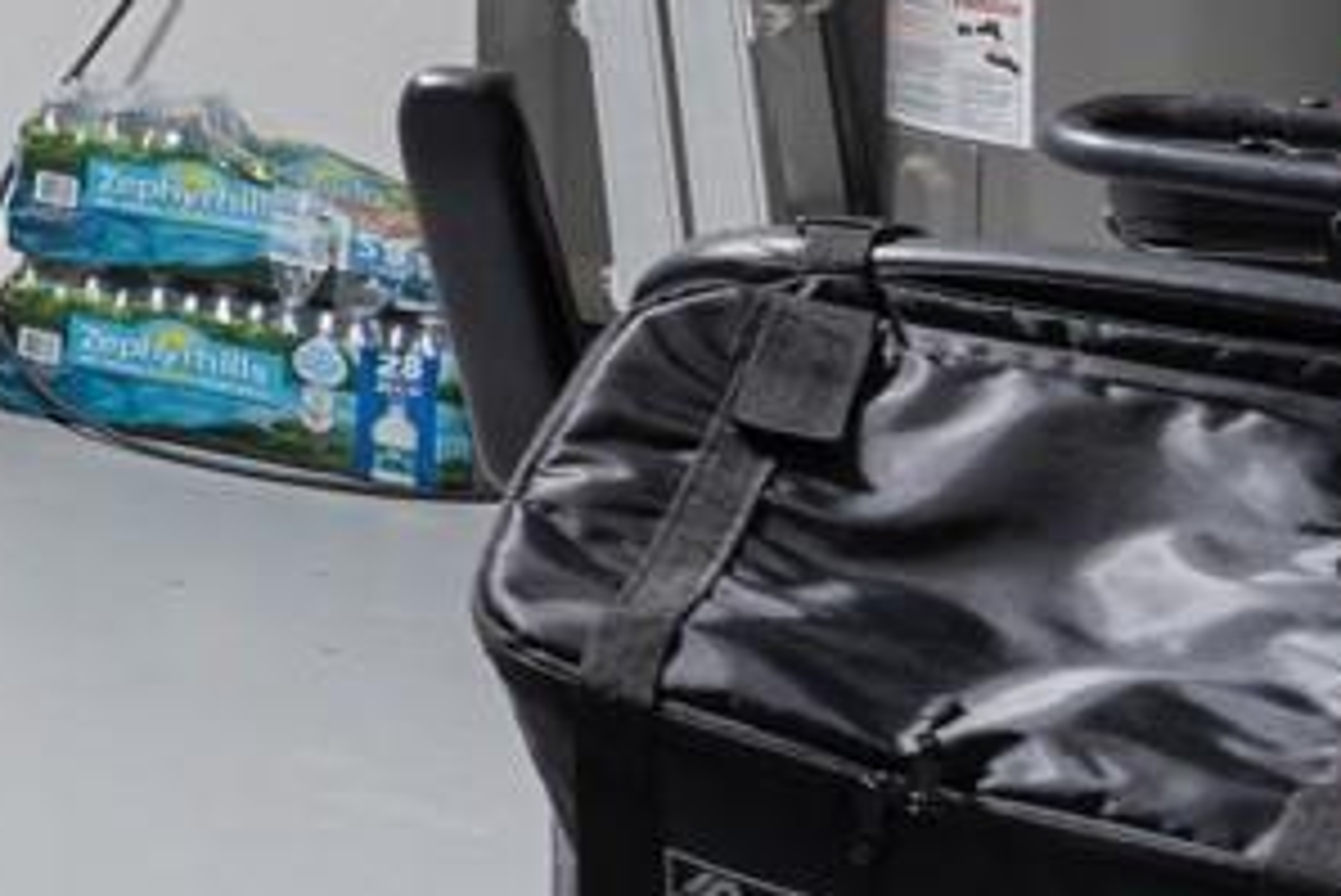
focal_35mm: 86
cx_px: -2120
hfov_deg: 13.7
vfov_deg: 15.0
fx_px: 3205
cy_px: -371
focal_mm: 16
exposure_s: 1/3
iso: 200
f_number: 8
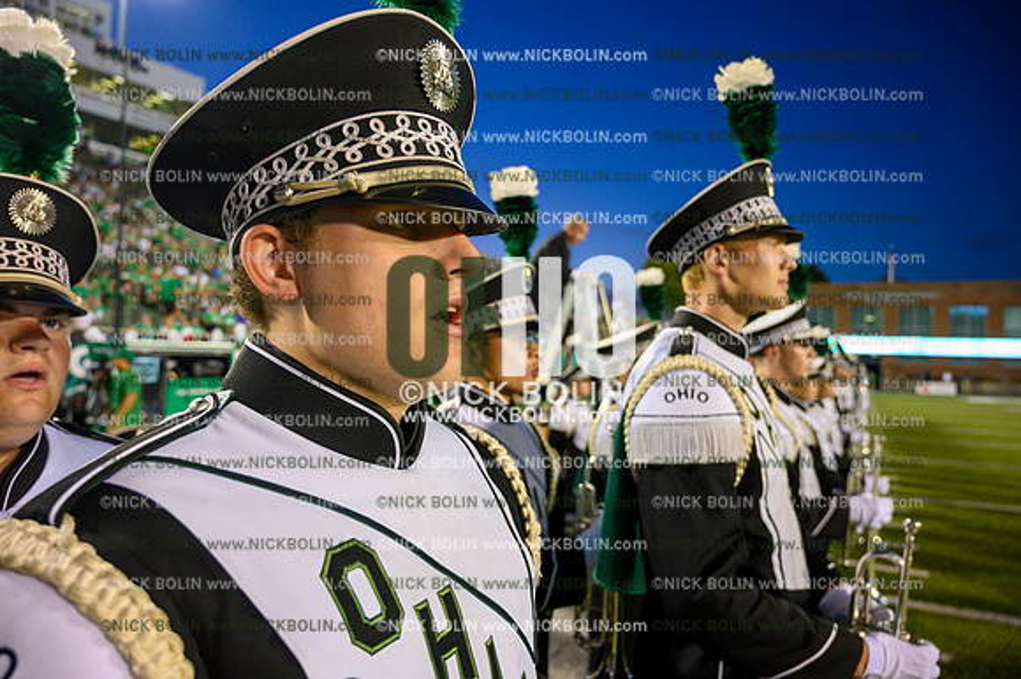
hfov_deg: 73.8
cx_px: 510
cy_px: 340
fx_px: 680
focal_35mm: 24
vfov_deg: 53.1
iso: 2000
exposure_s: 1/200
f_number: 4
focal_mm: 24
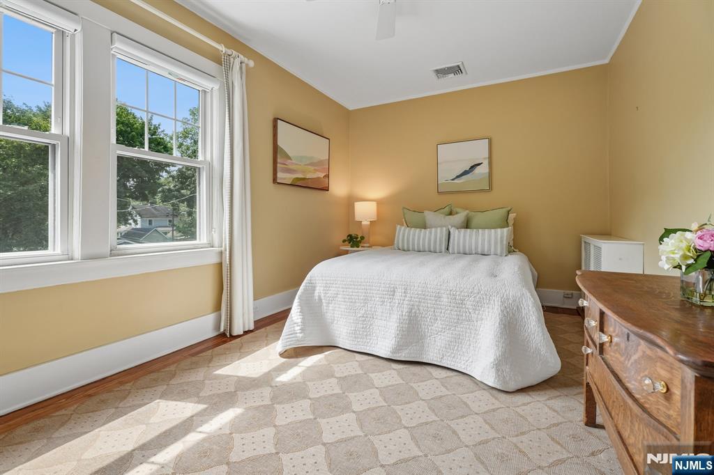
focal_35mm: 16
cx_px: 357
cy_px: 238
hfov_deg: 96.8
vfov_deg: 73.7
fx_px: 317
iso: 640
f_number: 8
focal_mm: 16
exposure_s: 1/125
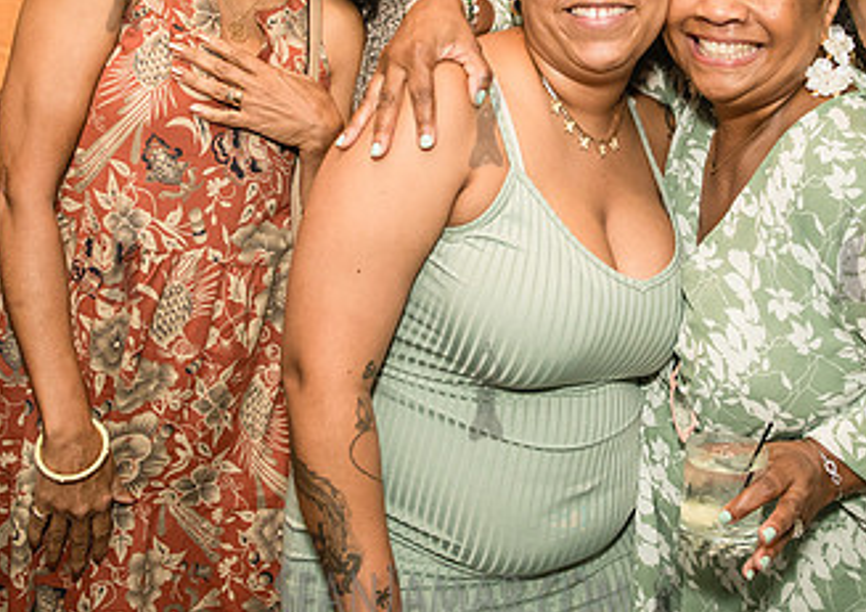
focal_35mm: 55
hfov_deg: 35.5
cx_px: 518
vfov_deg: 25.1
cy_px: 108
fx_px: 1348
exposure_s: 1/160
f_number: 3.5
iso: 1600
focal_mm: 26
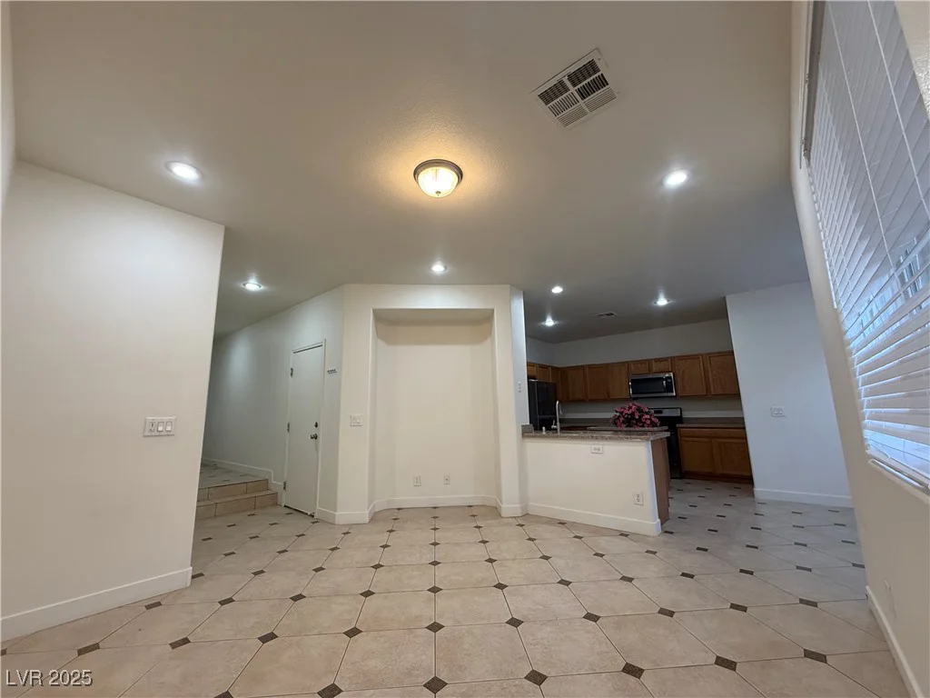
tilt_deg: +10.5
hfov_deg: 102.1
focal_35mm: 14
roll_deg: +1.5
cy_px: 349
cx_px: 465
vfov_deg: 85.7
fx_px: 376
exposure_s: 1/120
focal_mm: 2.22
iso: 320
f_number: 2.2
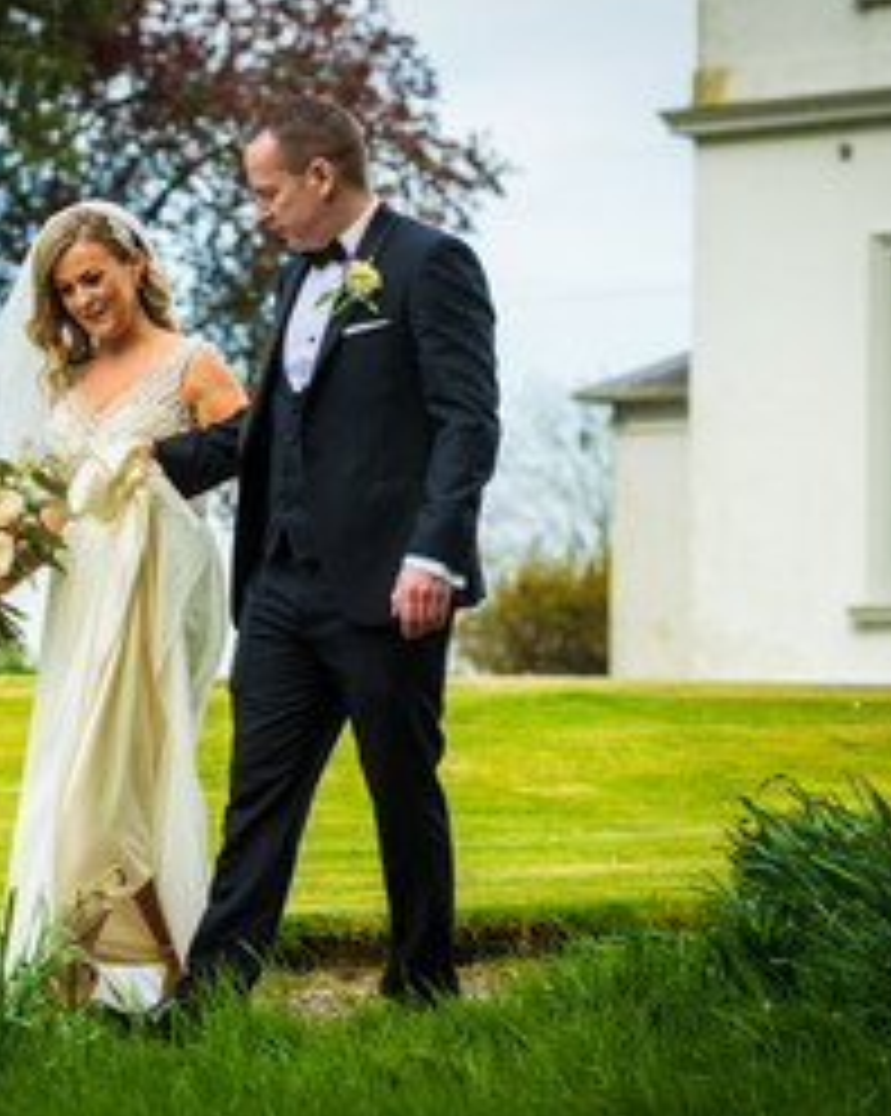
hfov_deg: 8.1
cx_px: 36
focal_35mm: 191
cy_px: 599
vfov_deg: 10.1
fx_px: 6304
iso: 160
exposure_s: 1/500
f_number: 4.5
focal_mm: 112
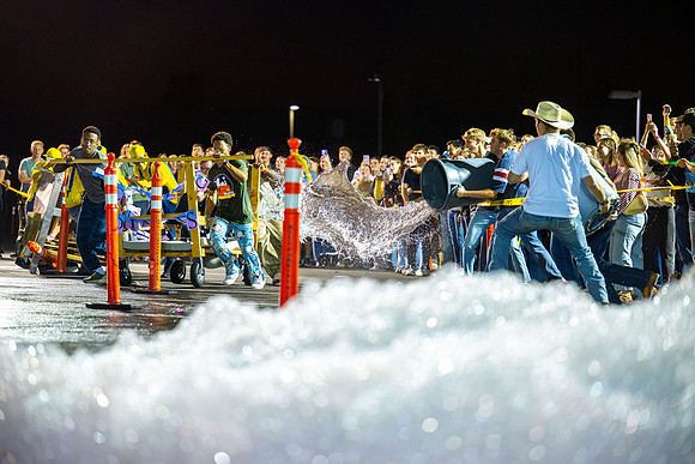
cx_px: 348
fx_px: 2317
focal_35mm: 120
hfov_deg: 17.1
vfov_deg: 11.4
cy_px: 232
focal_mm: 120
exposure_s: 1/800
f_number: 2.8
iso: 6400
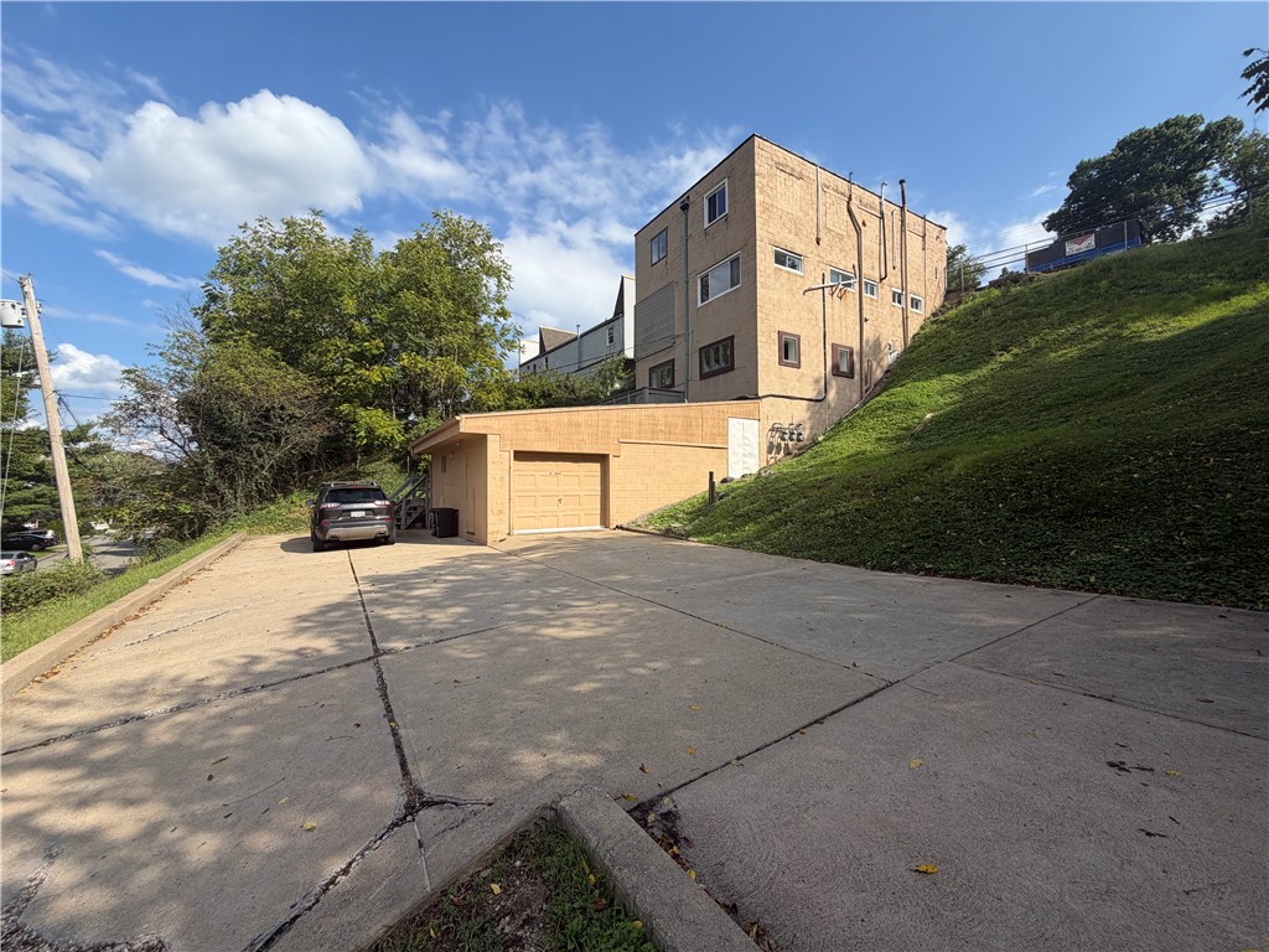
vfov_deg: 85.7
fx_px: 513
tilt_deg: +2.7
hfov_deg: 102.1
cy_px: 476
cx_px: 634
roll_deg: +1.2
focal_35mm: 14
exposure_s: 1/770
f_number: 2.2
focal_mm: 2.22
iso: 25
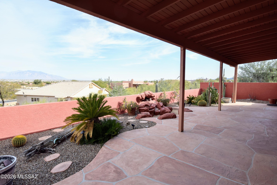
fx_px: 138
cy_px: 92
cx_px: 138
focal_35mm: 18
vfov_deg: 67.4
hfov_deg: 90.0
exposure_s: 1/500
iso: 400
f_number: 9
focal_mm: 12
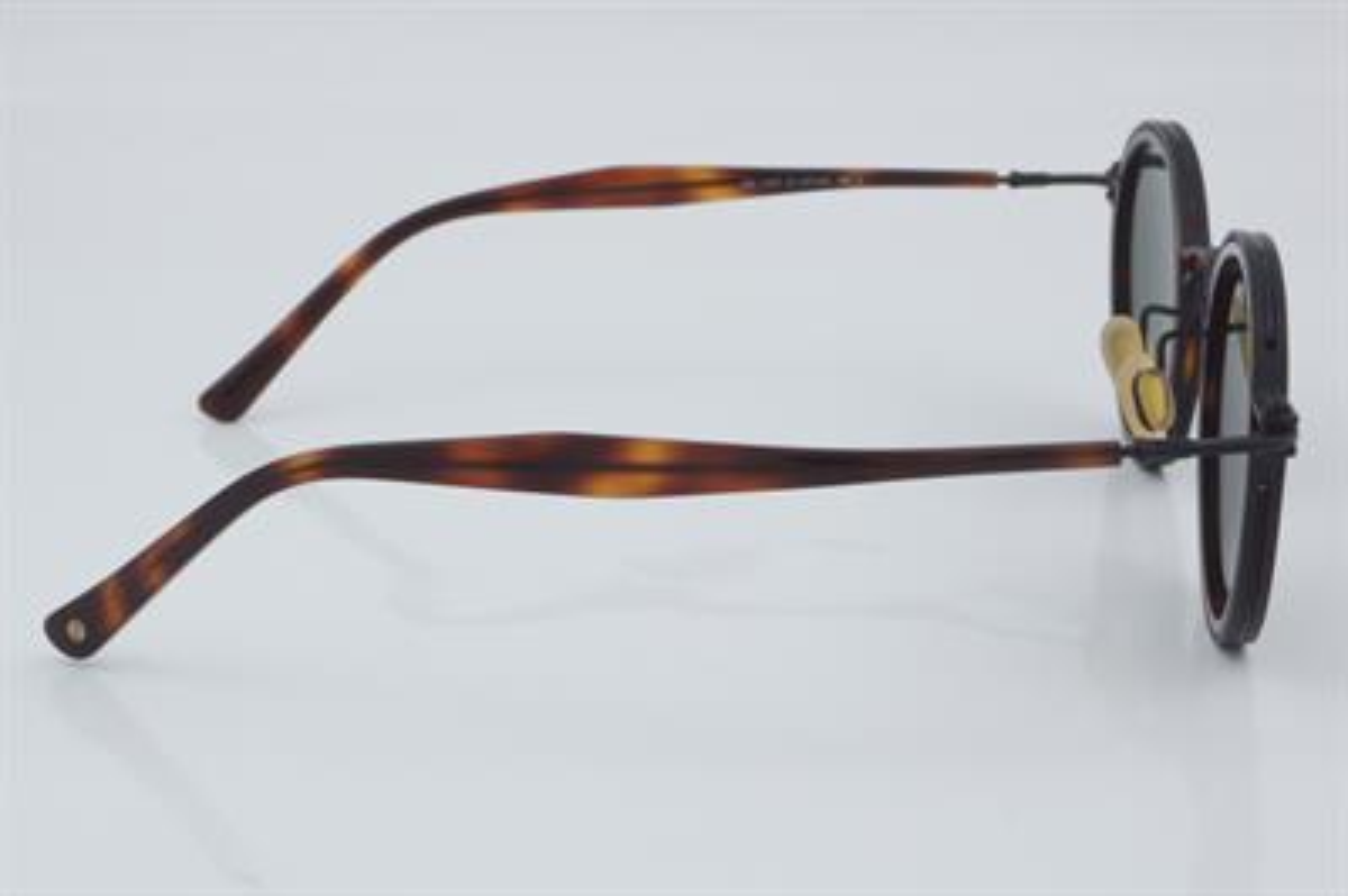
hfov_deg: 24.6
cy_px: 448
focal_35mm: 82
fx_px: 3087
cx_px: 674
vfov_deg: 16.5
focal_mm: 55
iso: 100
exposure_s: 1/4
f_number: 32
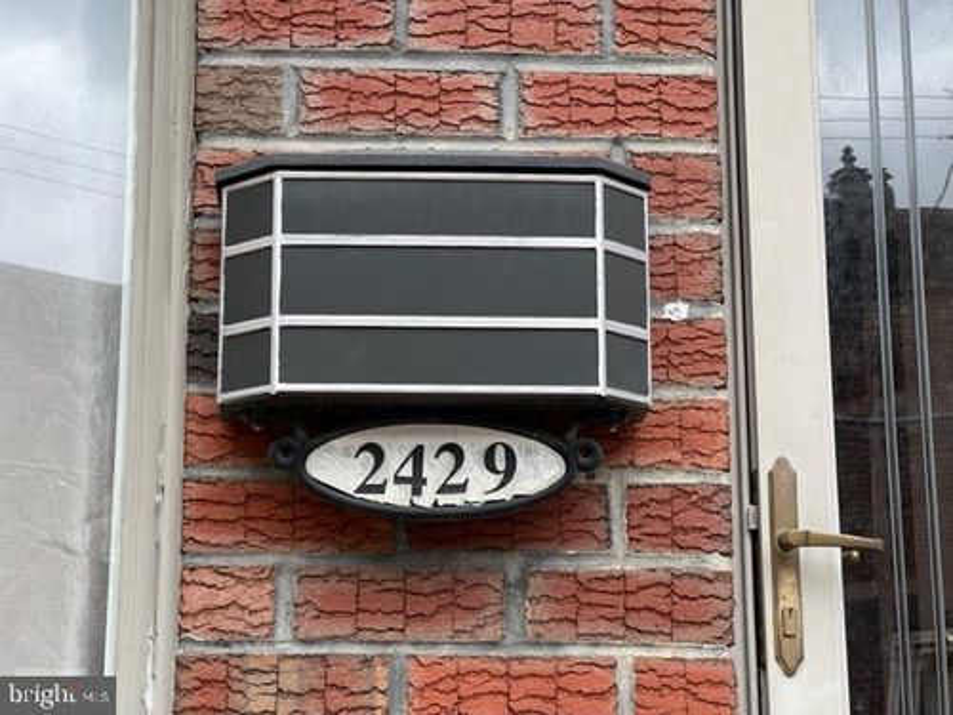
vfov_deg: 19.1
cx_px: 476
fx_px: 2120
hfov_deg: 25.3
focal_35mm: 77
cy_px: 358
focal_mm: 9
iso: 32
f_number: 2.8
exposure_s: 1/99
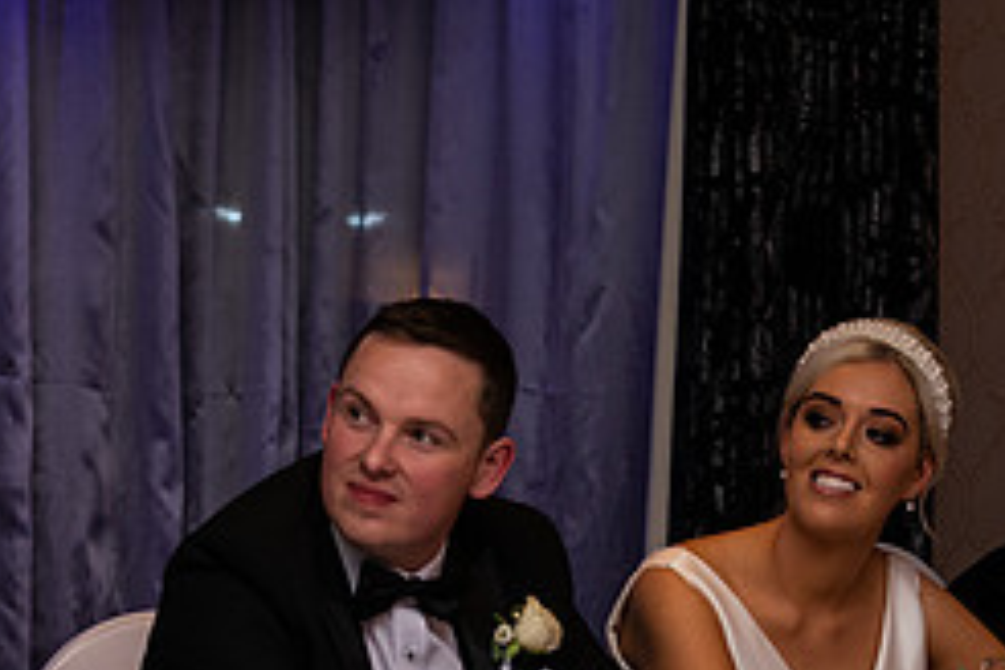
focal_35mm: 113
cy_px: 554
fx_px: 3154
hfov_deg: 18.1
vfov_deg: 12.1
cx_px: 564
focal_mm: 48
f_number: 3.5
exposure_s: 1/160
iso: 640
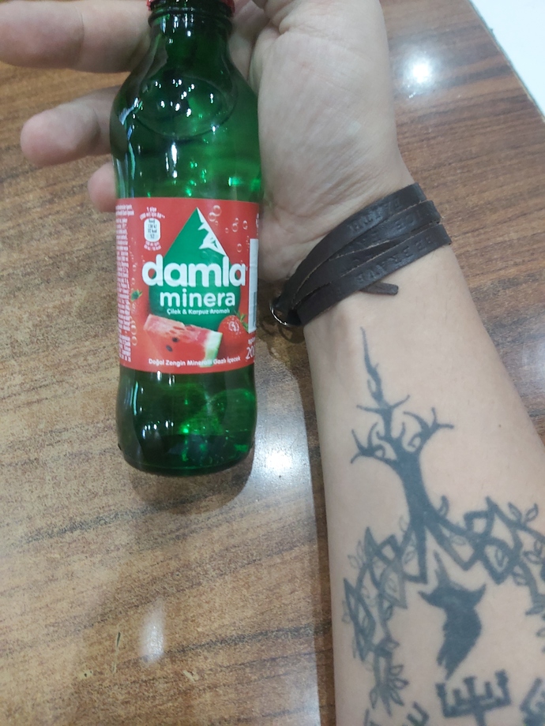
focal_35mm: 26
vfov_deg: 67.3
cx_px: 272
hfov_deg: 53.1
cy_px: 363
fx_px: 546
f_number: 1.7
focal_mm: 3.92
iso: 800
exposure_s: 1/25
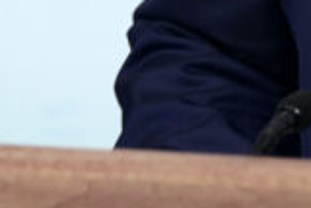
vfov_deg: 1.0
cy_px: -296
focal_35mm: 1387
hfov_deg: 1.5
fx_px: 11993
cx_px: 268
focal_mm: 217
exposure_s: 1/320
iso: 2000
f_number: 5
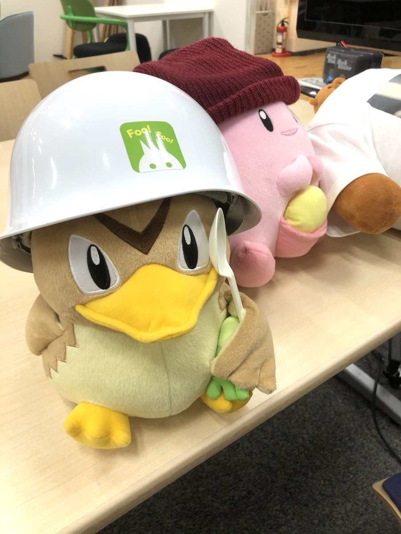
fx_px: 432
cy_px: 267
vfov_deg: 63.4
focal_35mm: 28
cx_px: 200
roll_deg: +1.3
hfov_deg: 49.7
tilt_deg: -33.9
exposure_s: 1/30
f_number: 1.8
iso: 32
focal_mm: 4
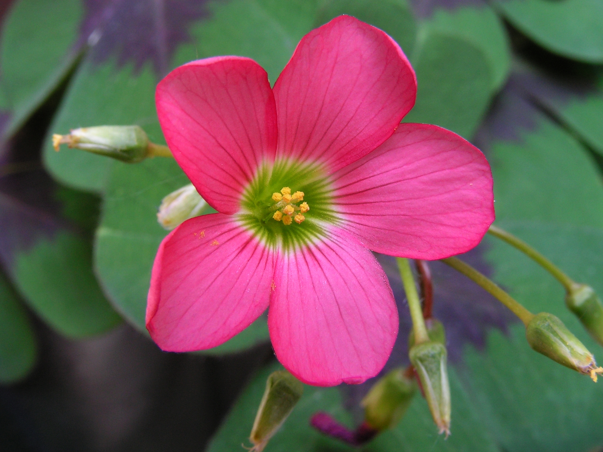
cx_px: 302
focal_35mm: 63
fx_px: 1097
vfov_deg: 23.3
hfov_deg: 30.7
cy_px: 226
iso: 100
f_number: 8
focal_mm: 10.6
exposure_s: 1/8
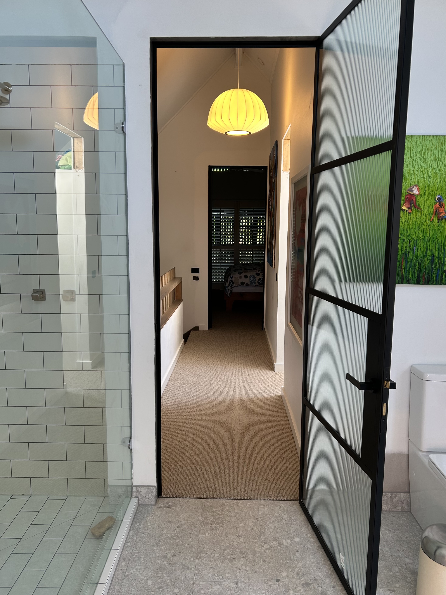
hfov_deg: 53.1
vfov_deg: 67.3
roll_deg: -1.7
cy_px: 298
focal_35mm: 26
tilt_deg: -8.3
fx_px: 447
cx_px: 223
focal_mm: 5.7
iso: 50
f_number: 1.5
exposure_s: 1/100
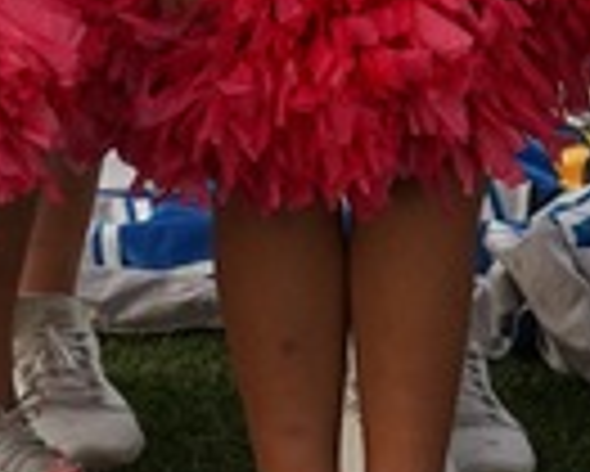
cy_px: -730
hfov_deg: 6.0
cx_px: 225
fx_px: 5644
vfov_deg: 4.7
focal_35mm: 323
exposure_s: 1/2000
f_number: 4.5
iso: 800
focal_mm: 44
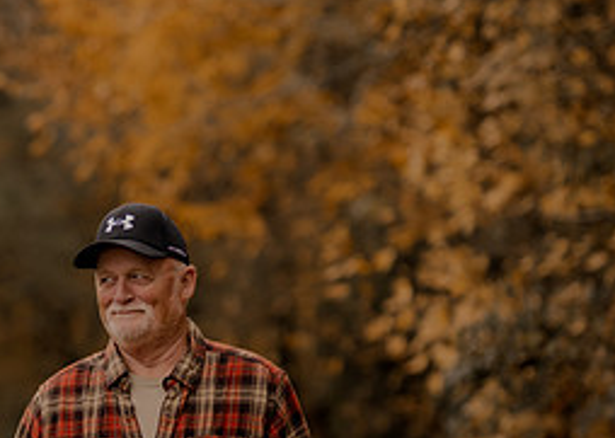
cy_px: 327
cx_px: -105
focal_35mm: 230
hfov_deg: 8.7
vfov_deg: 6.2
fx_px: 4014
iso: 250
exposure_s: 1/2500
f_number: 1.8
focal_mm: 85
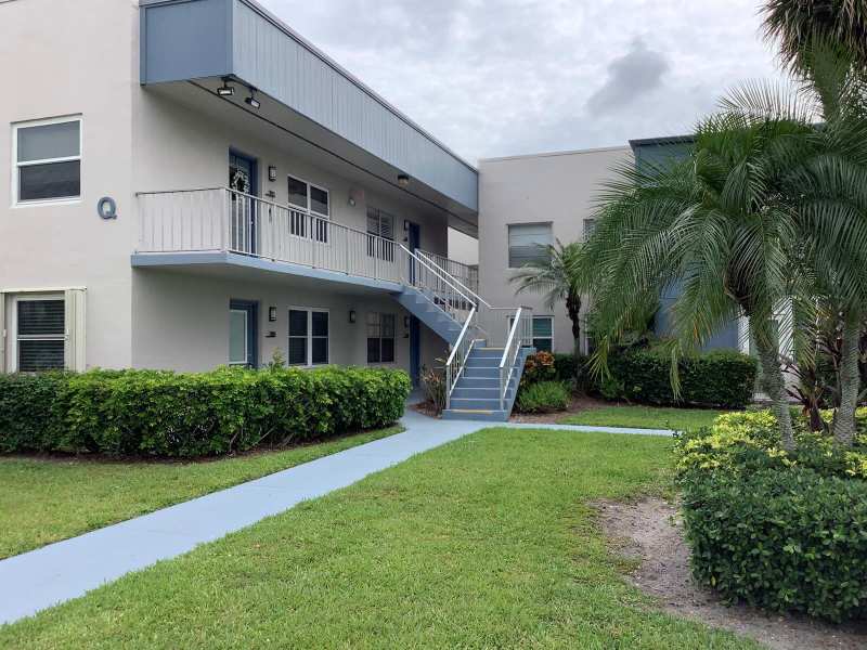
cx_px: 434
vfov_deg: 45.4
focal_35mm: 31
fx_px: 776
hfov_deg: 58.4
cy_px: 325
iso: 25
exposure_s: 1/970
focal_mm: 3.3
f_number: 2.4
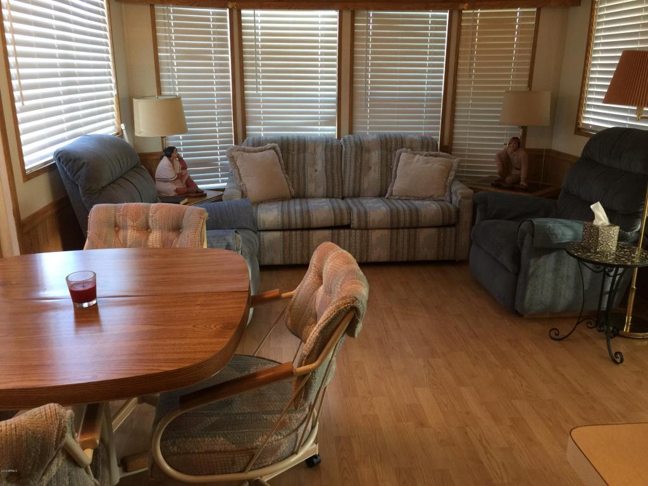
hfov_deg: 61.7
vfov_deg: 48.2
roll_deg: -0.4
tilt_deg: -17.2
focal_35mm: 29
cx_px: 324
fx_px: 543
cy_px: 243
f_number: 2.2
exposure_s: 1/15
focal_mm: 4.15
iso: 32
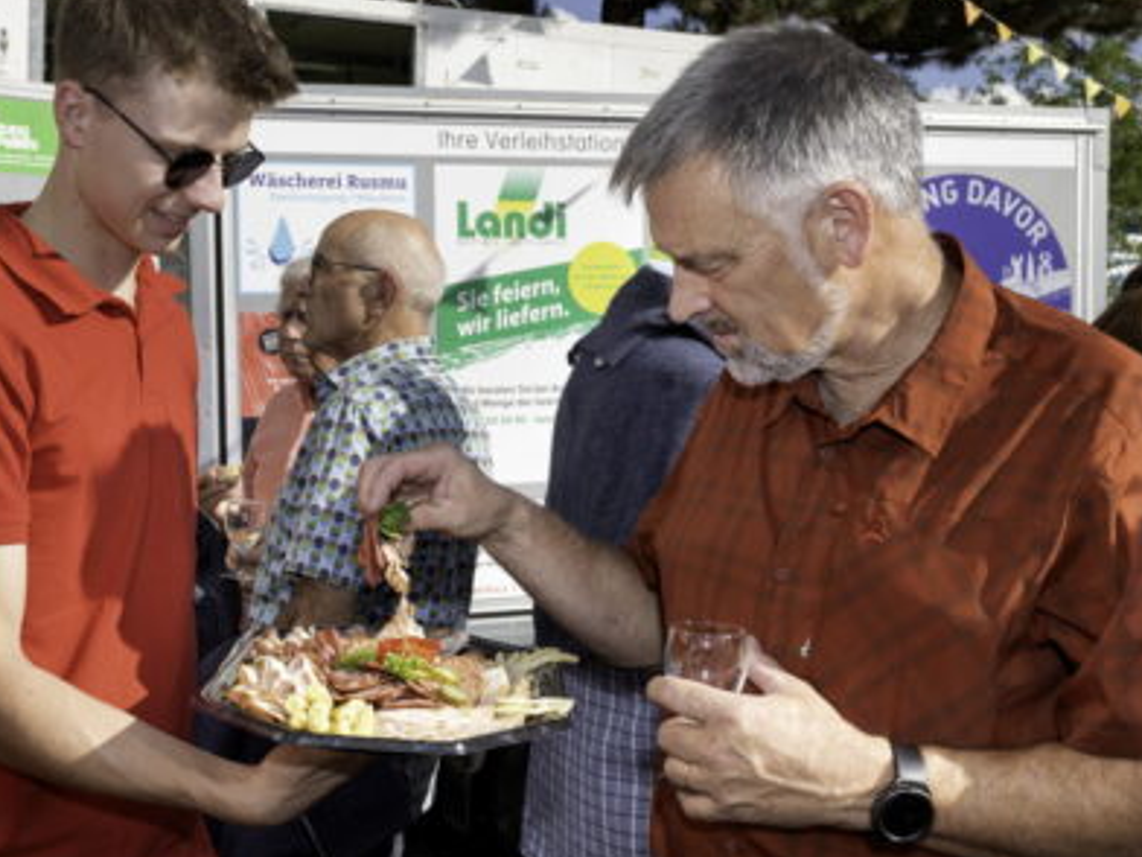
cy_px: 430
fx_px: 1419
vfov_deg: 33.6
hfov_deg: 43.8
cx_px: 513
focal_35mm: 43
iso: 72
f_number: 8
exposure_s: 1/250
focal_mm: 27
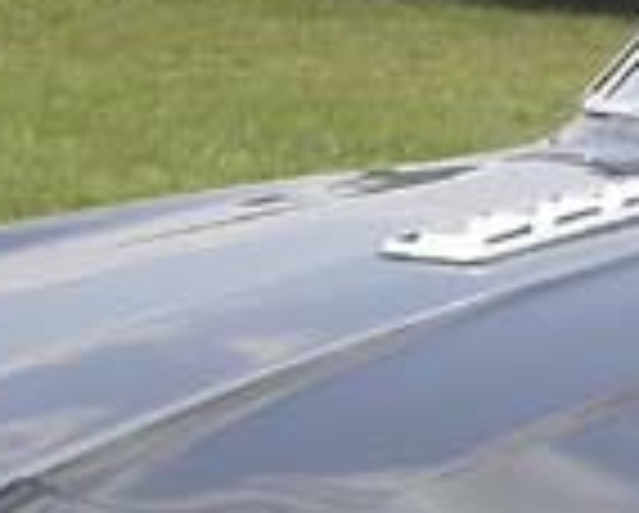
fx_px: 3958
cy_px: 526
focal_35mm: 209
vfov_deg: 7.4
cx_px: 801
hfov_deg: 9.1
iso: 100
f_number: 6.7
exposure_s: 1/236
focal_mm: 7.85
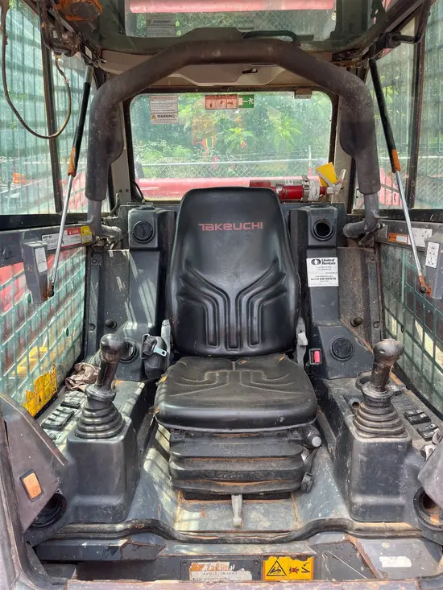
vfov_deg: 67.3
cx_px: 222
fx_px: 444
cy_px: 295
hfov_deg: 53.1
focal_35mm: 26
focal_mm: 5.1
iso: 50
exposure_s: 1/415
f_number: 1.6
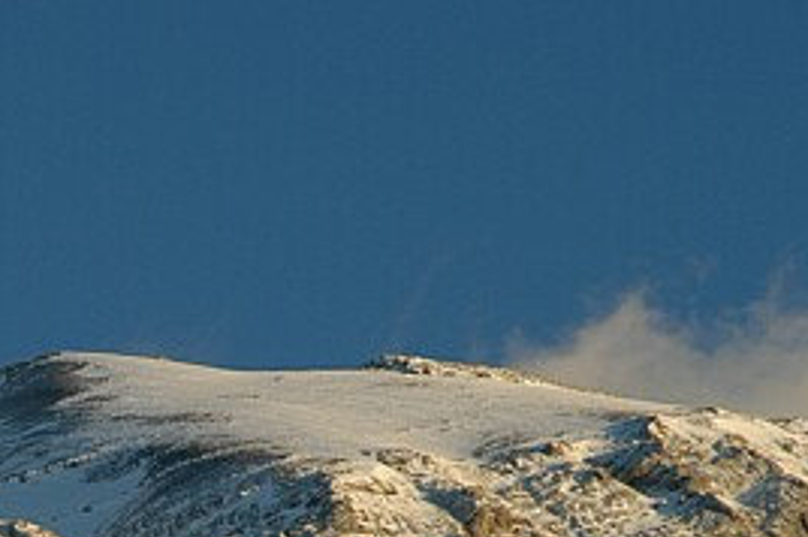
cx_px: -295
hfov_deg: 5.4
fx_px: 8529
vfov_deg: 3.6
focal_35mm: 380
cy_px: 753
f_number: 8
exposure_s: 1/250
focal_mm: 85
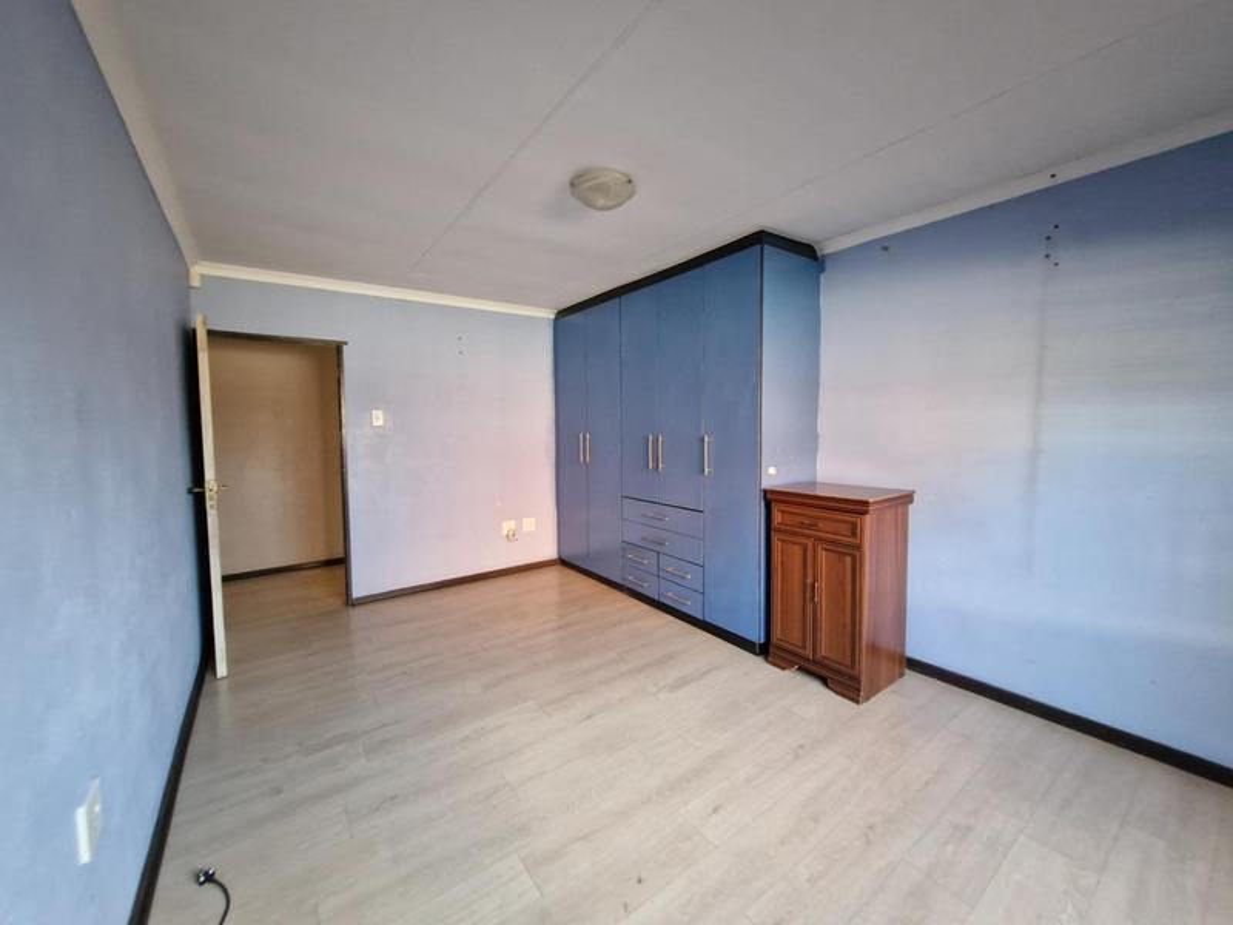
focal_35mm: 13
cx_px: 616
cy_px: 462
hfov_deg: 106.2
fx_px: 463
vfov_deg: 89.9
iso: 640
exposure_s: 1/33
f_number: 2.2
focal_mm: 1.74
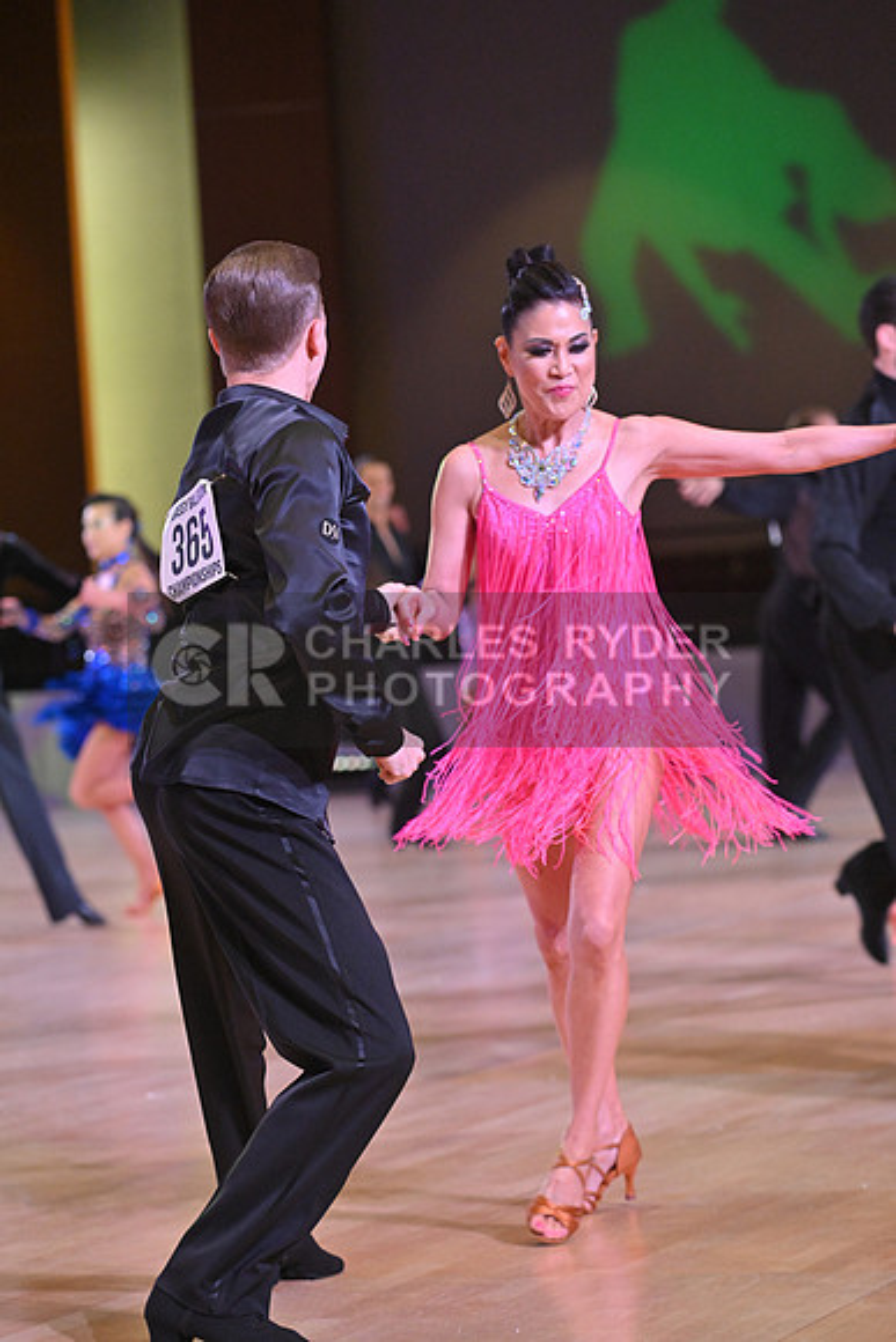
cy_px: 671
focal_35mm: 125
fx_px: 4664
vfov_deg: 16.4
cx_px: 448
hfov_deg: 11.0
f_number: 5
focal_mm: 125
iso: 4000
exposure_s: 1/400
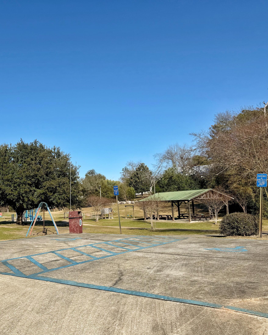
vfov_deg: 55.7
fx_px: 317
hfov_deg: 43.7
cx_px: 56
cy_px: 171
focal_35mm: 32
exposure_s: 1/5319
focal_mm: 6.76
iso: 80
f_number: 1.78
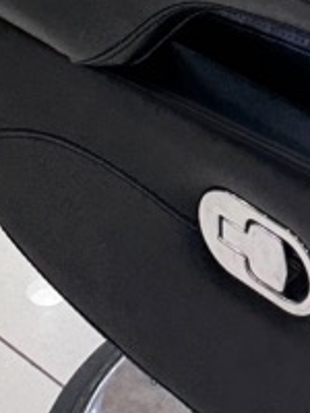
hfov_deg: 8.7
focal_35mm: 168
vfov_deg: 8.9
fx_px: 2006
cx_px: -99
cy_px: -944
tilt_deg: -5.5
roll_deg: +0.9
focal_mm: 6.76
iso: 64
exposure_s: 1/143
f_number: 1.78
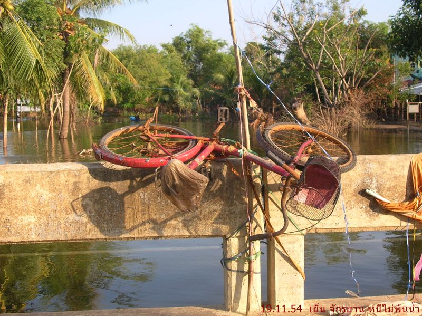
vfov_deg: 28.5
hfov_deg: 37.5
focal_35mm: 51
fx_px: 621
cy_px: 158
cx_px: 211
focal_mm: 8.5
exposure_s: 1/273
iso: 50
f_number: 3.3
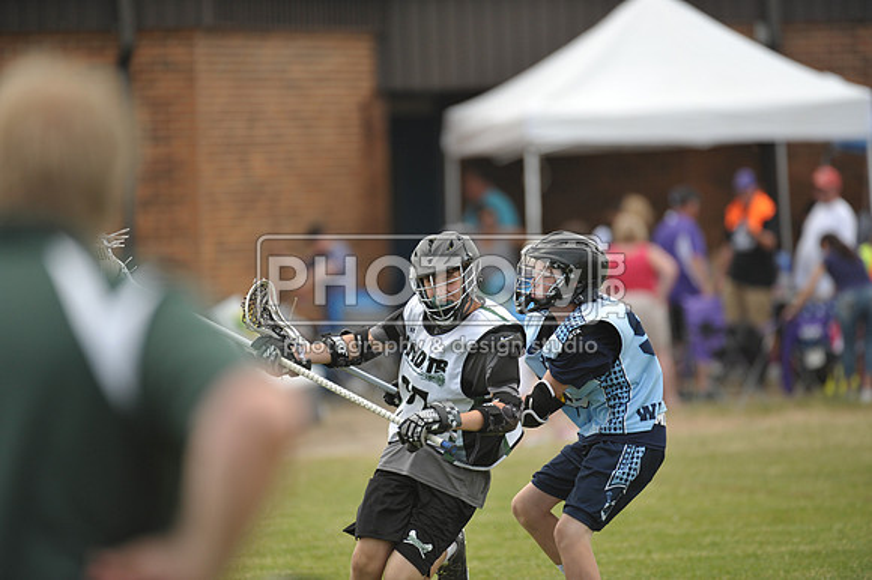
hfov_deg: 5.2
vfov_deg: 3.4
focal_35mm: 400
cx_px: 436
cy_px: 290
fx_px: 9683
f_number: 4
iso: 800
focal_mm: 400
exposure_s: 1/2000
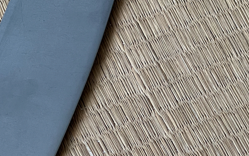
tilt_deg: -54.3
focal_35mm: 221
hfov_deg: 9.5
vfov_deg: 5.9
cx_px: 77
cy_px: 62
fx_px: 1500
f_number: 2.8
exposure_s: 1/97
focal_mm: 9
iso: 200
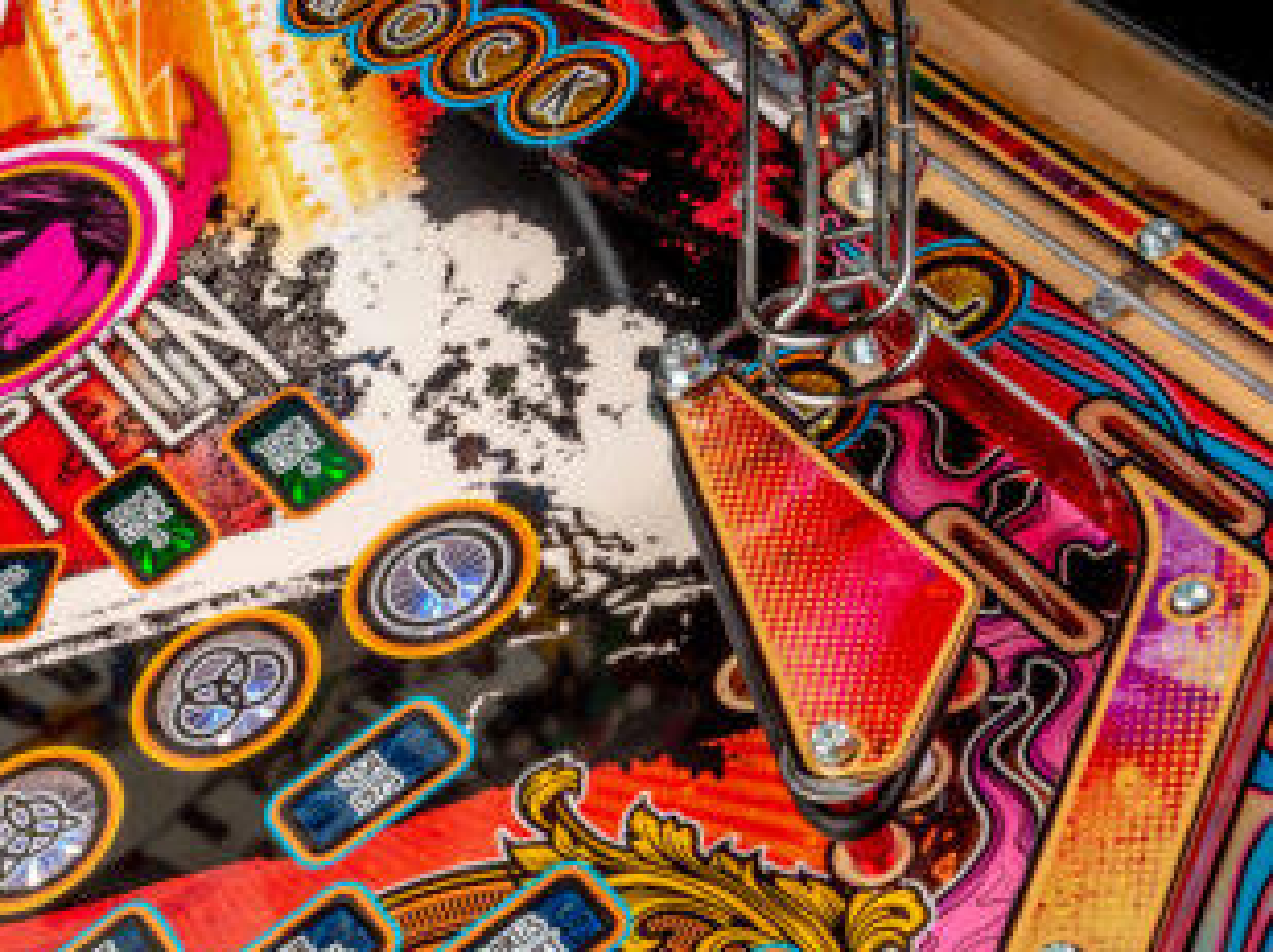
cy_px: 777
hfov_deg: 21.2
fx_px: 3343
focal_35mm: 91
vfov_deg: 16.1
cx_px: 190
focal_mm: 38
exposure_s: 1/125
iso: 100
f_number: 11
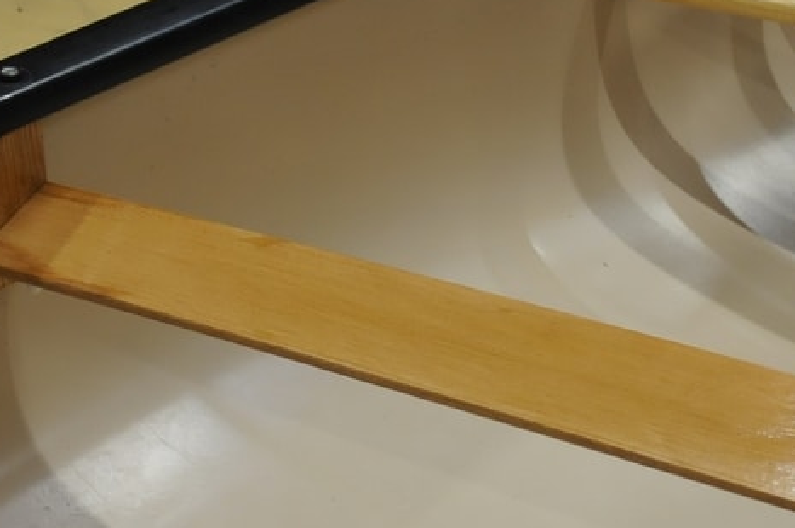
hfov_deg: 21.2
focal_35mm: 96
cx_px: 424
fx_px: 2123
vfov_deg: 14.1
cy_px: 353
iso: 800
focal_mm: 25
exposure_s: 1/100
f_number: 5
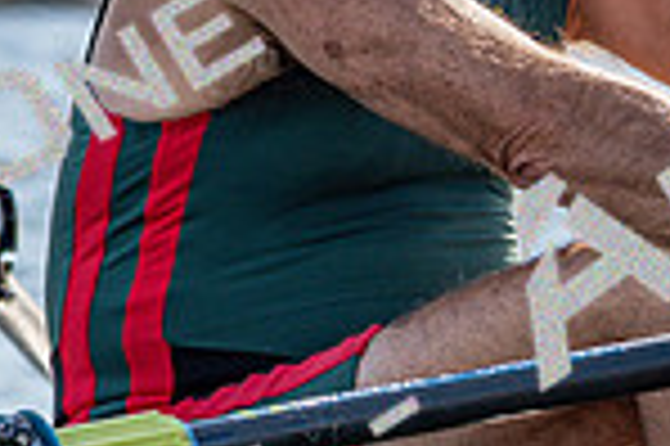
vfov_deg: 1.8
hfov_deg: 2.7
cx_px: 130
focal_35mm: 778
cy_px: -38
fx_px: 14463
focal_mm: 200
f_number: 5.6
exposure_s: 1/1600
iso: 320
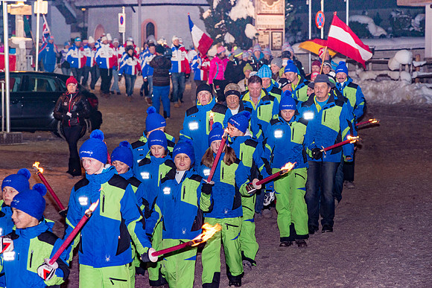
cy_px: 144
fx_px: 1740
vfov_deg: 9.5
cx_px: 216
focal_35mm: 145
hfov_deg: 14.2
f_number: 7.1
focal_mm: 145
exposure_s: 1/60
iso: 1000
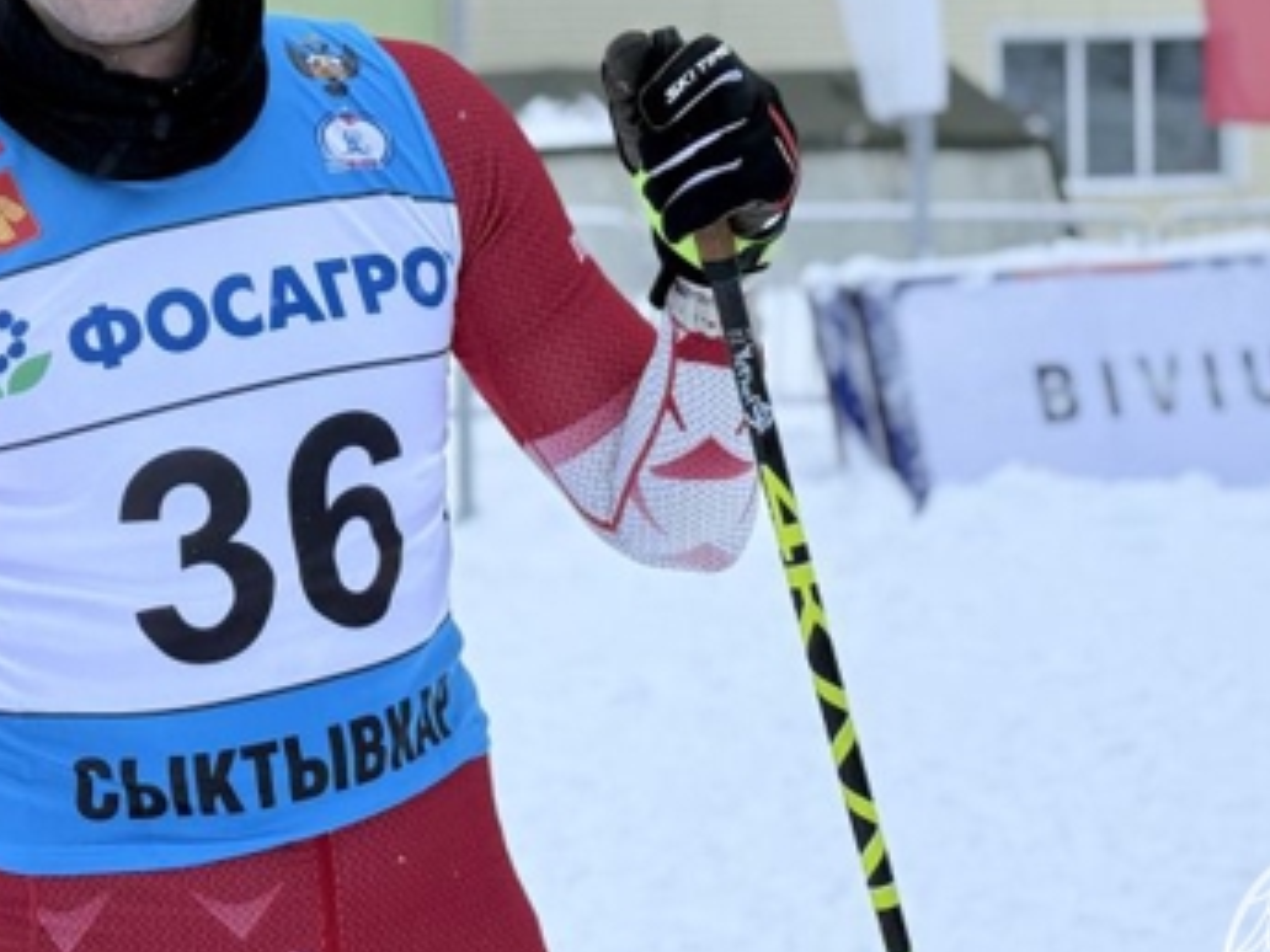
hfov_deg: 21.0
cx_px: 386
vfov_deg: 15.8
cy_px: 232
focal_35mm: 93
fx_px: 3412
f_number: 1.78
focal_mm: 6.76
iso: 80
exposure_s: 1/1513
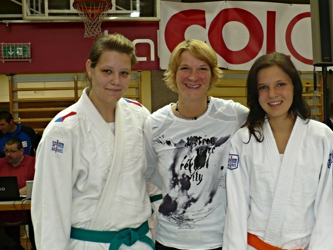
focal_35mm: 55
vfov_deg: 26.4
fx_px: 529
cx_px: 238
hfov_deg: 34.4
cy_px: 174
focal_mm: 6.1
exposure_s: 1/30
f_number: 2.8
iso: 100
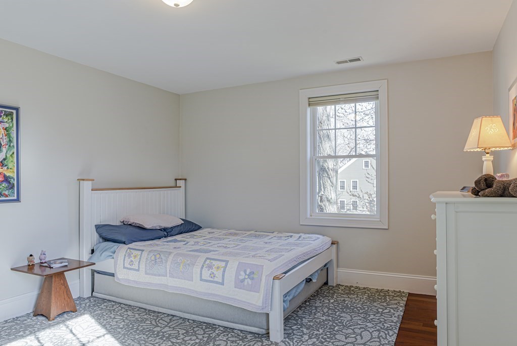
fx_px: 345
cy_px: 173
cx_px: 258
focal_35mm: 24
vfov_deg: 53.2
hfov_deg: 73.7
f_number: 8
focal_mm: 24
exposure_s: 1/15
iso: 400
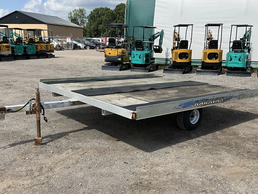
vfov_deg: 37.7
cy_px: 108
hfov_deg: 48.9
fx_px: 283
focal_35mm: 38
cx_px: 116
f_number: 1.8
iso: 25
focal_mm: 3
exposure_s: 1/1730
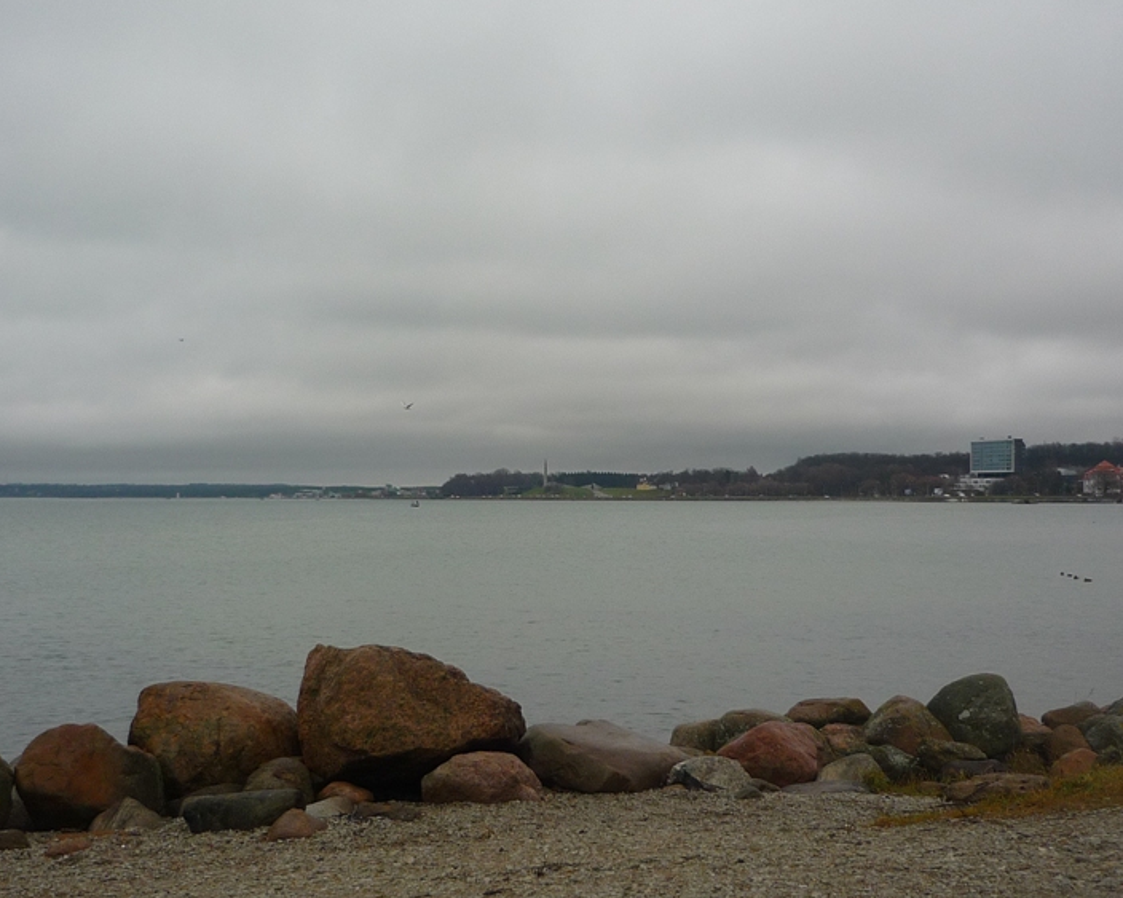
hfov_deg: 38.0
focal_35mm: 49
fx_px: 1628
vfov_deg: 30.8
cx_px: 523
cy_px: 442
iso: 100
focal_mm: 6
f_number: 2.9
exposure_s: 1/320
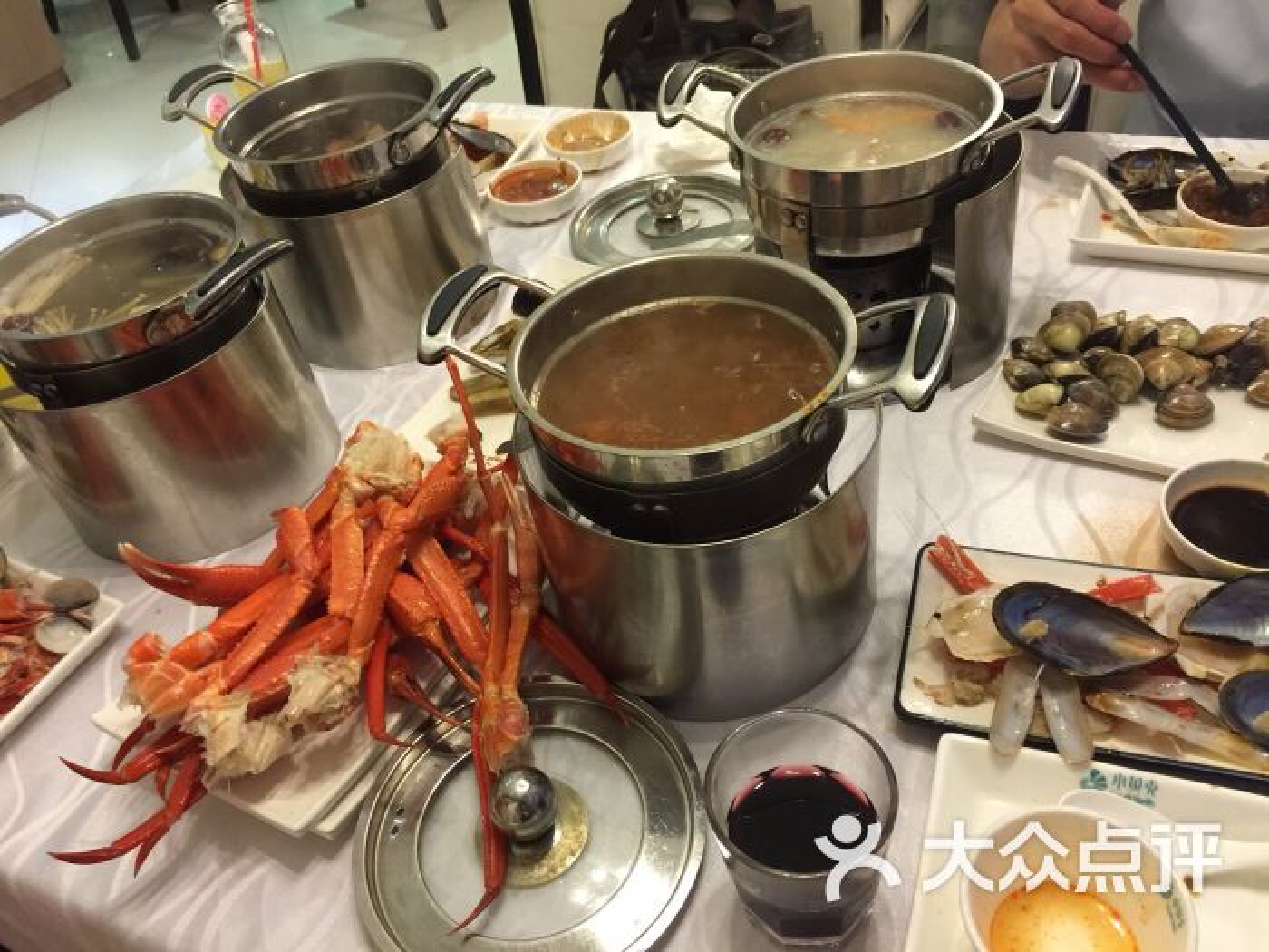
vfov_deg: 48.2
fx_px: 1063
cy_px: 476
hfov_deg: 61.7
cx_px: 634
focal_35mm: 29
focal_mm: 4.15
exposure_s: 1/10
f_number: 2.2
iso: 100
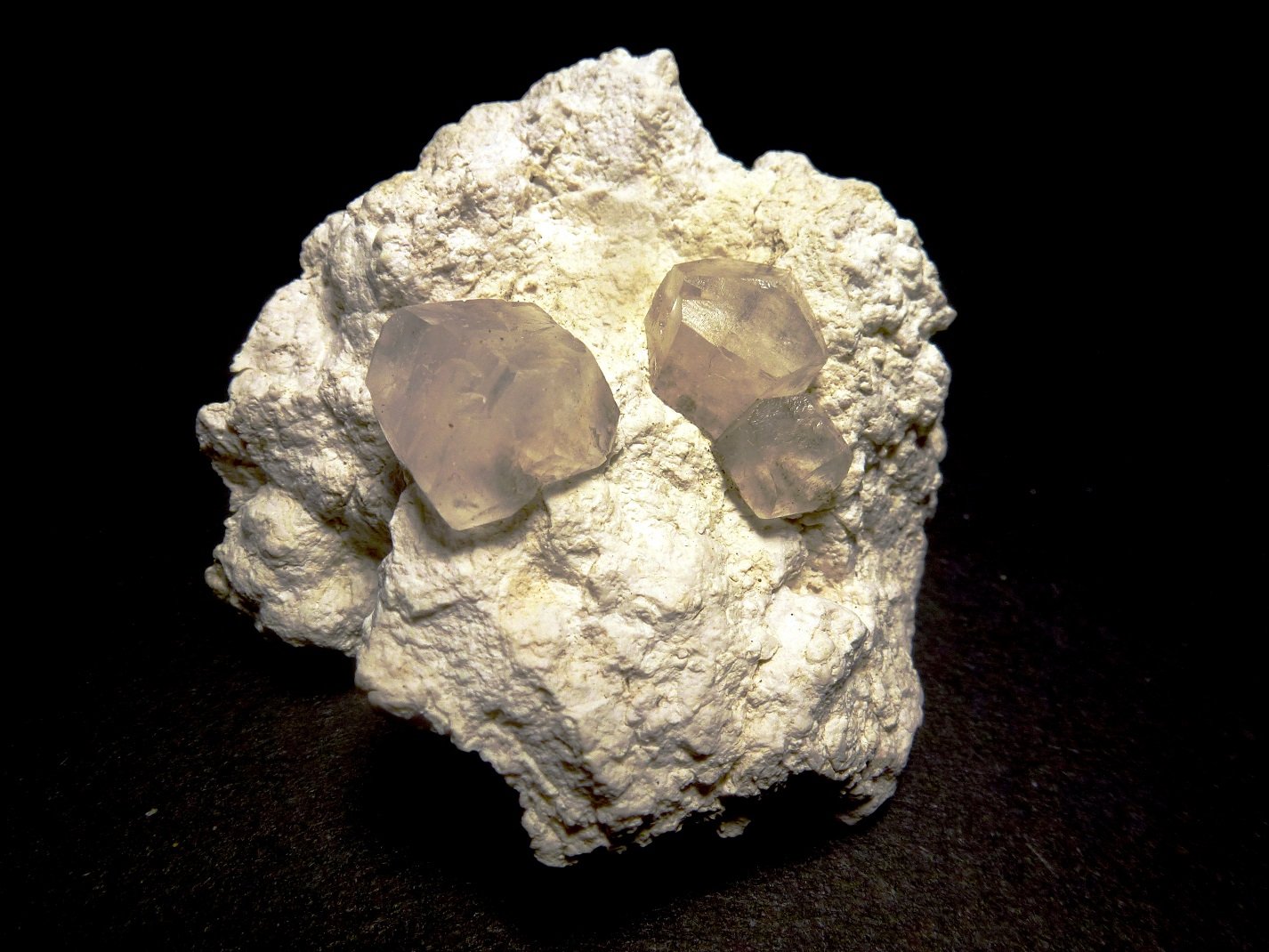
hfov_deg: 71.6
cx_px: 634
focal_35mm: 24
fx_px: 880
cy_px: 476
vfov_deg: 56.8
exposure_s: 1/60
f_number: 5
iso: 100
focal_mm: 4.3
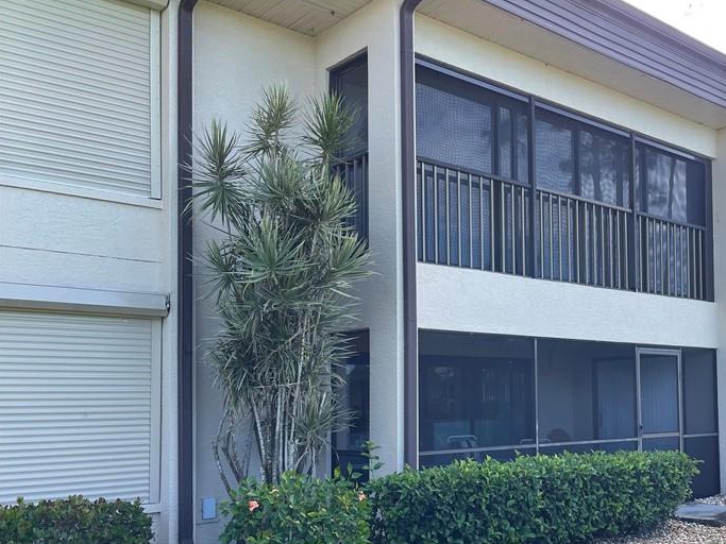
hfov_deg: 46.2
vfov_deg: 36.4
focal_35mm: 39
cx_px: 542
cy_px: 368
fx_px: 818
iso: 32
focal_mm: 5.1
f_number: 1.6
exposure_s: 1/807
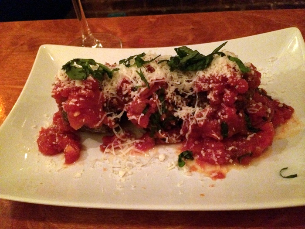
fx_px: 264
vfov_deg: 46.8
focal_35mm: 30
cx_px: 152
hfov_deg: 60.0
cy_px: 114
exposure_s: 1/15
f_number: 2.2
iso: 1600
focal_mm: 4.12
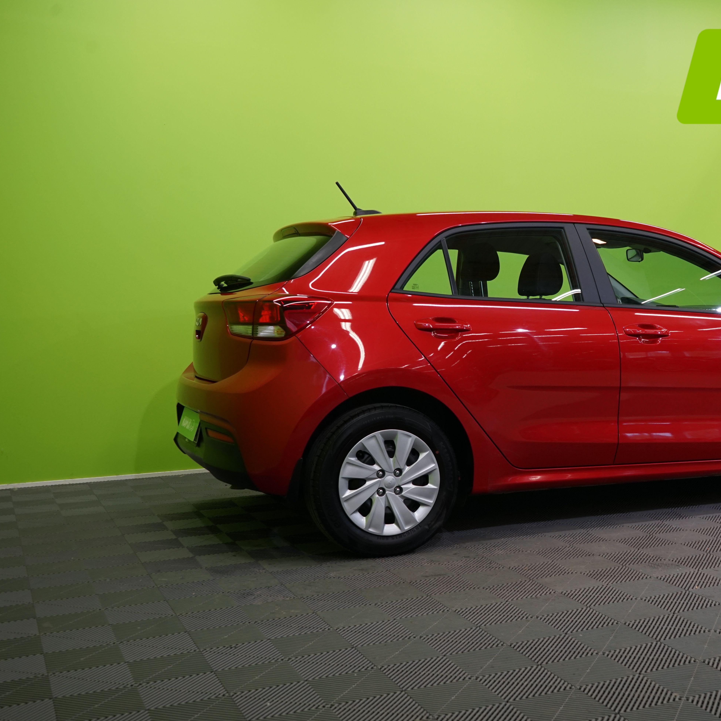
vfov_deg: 39.2
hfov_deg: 38.2
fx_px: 1013
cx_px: 539
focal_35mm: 43
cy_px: 362
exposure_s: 1/40
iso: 640
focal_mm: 33
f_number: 6.3
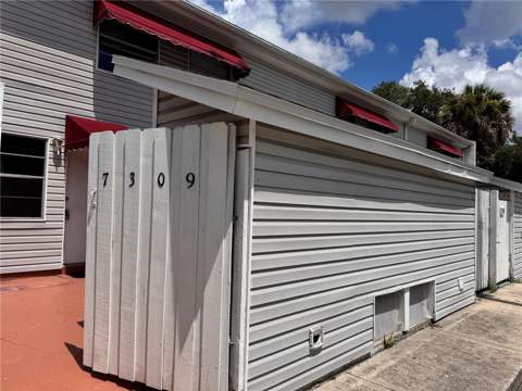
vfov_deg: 56.8
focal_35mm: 24
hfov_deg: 71.6
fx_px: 362
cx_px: 261
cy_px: 196
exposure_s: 1/10417
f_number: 1.78
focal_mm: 6.76
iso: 80
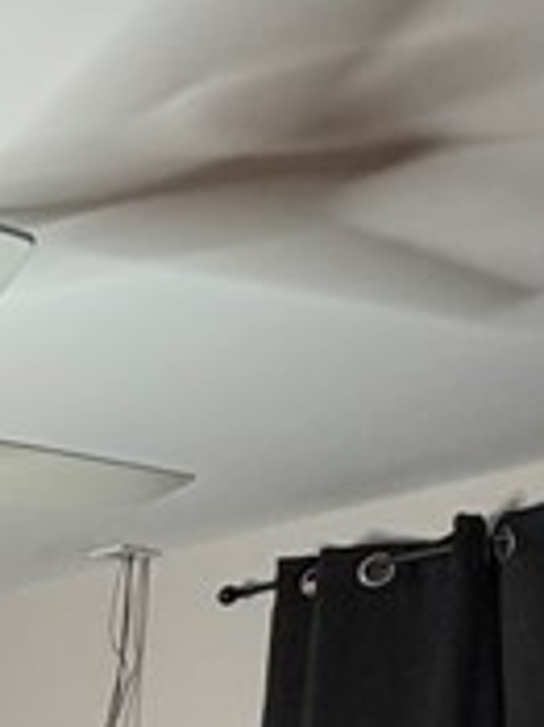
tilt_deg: -8.3
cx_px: -801
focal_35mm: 82
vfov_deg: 19.2
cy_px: 1242
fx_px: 1720
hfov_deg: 13.0
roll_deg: +0.7
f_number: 2.2
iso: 200
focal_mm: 2.22
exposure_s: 1/60
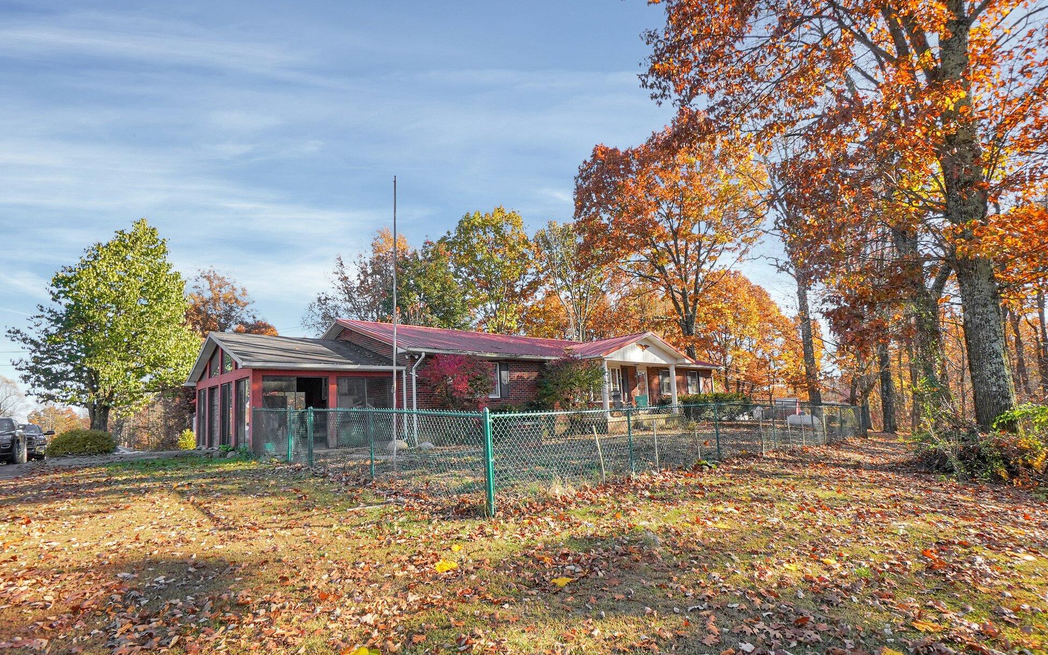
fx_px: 457
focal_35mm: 16
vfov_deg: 71.2
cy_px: 349
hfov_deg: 97.8
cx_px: 507
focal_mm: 10
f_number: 7.1
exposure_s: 1/250
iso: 400
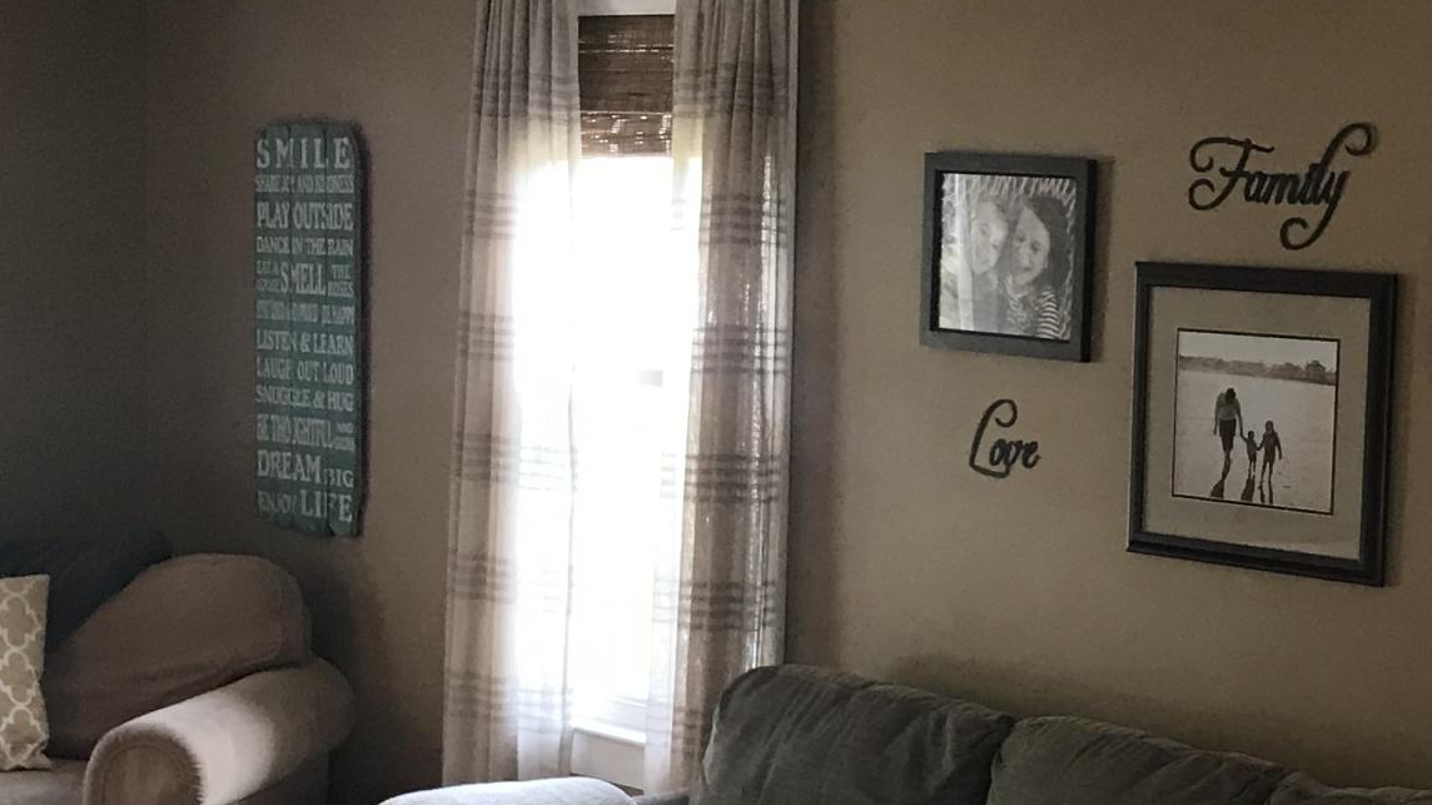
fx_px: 3037
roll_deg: -1.7
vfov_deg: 15.0
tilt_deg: -5.4
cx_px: 1284
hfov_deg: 25.7
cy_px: 618
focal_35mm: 80
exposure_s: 1/30
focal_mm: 3.99
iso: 32
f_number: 1.8
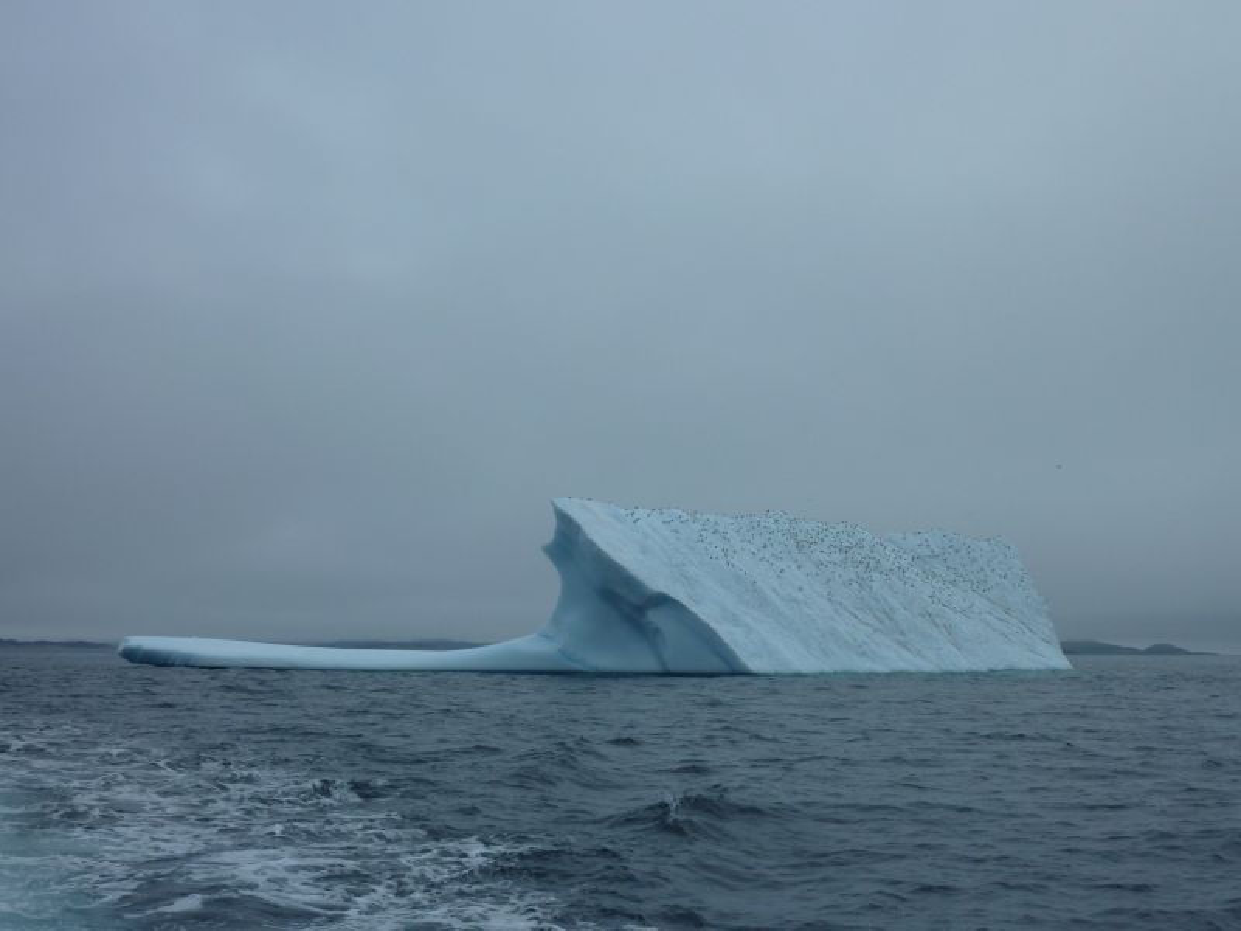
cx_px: 620
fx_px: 1613
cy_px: 466
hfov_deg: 42.1
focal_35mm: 45
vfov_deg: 32.2
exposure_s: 1/1000
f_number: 5.6
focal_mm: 7.3
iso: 80
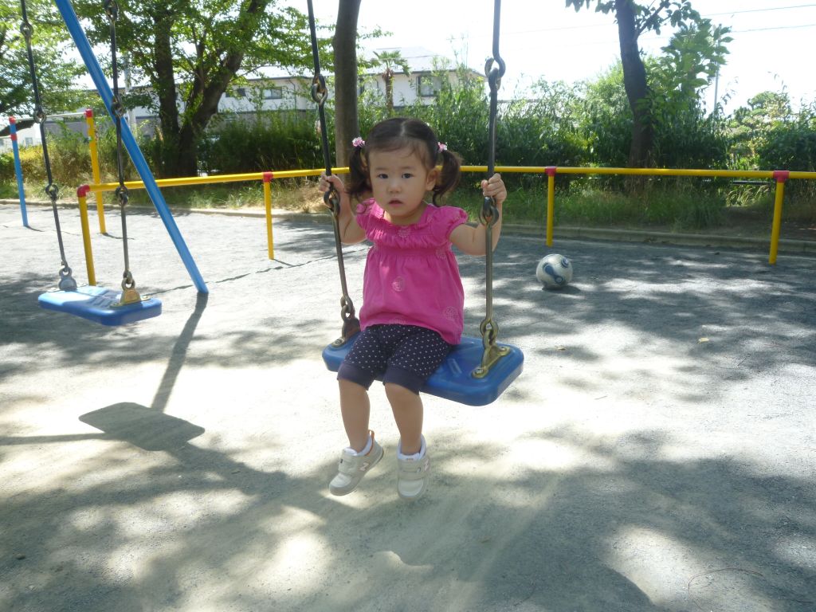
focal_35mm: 29
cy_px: 306
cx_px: 408
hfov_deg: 61.7
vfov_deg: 48.2
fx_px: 684
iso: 80
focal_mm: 5.2
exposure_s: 1/200
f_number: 3
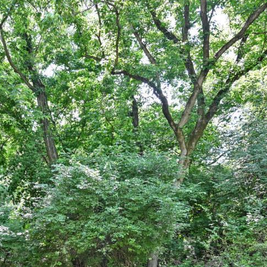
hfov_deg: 42.8
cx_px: 51
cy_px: 244
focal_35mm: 37
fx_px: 323
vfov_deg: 41.2
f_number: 4
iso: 400
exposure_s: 1/250
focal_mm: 14
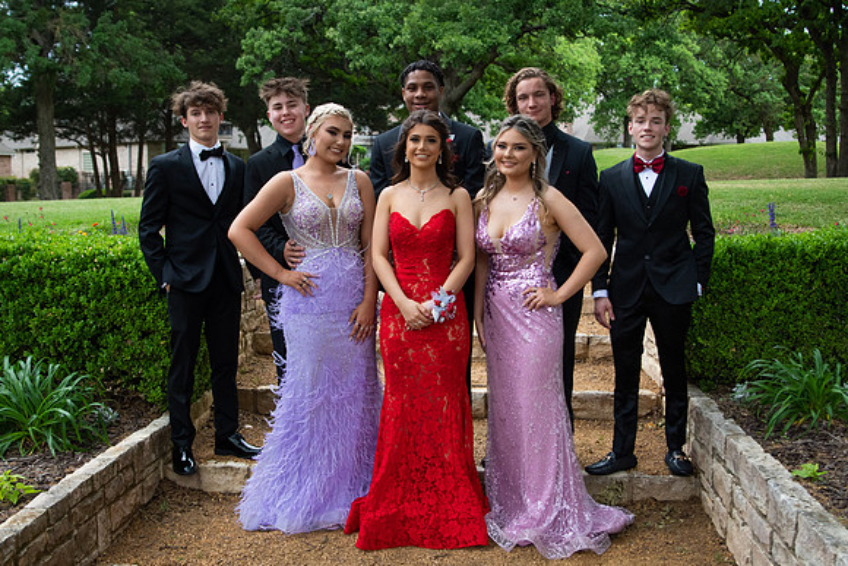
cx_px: 410
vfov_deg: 32.2
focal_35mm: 42
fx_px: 978
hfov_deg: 46.9
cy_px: 262
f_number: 2.8
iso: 640
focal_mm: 24
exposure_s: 1/1000
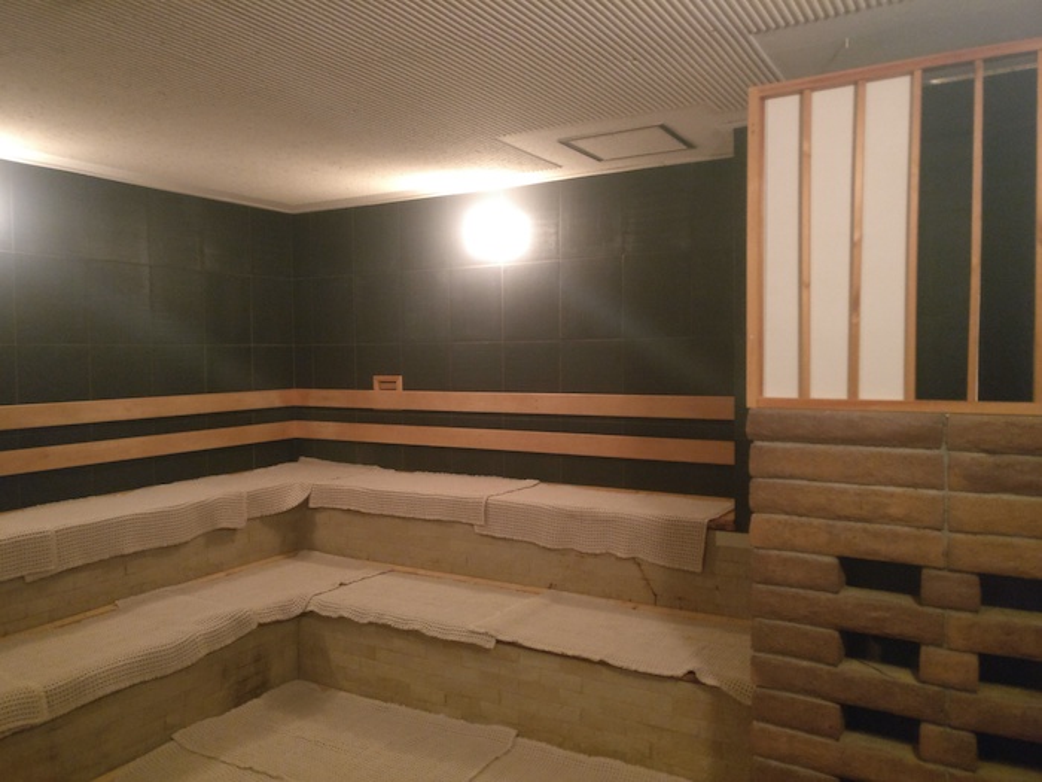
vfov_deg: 49.7
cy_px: 391
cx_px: 521
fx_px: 843
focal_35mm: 28
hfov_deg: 63.4
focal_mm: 4.26
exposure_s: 1/17
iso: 3200
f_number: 2
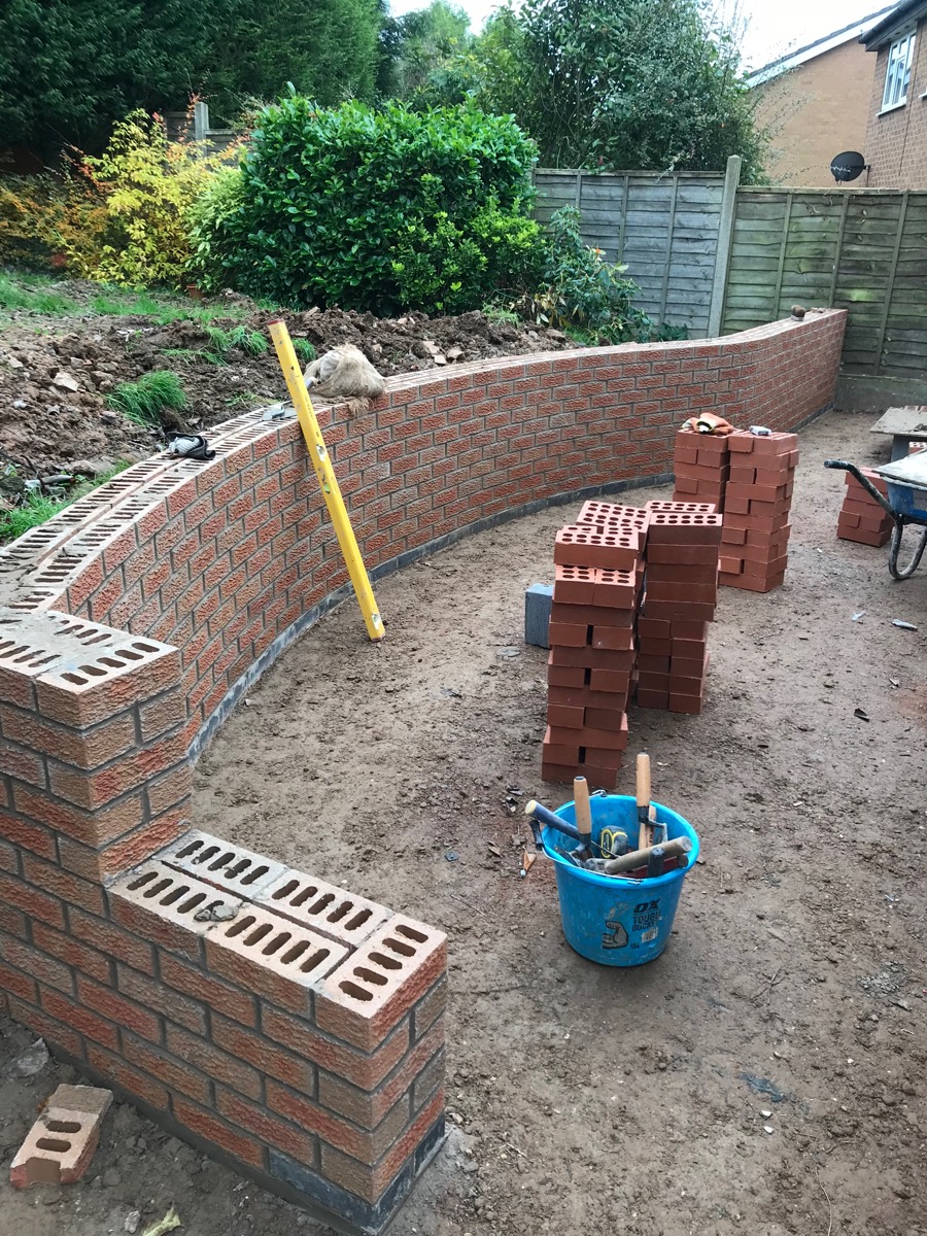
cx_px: 464
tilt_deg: -19.9
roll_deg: +0.4
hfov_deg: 49.7
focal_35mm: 28
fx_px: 1000
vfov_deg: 63.4
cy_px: 618
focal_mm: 3.99
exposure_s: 1/113
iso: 20
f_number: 1.8
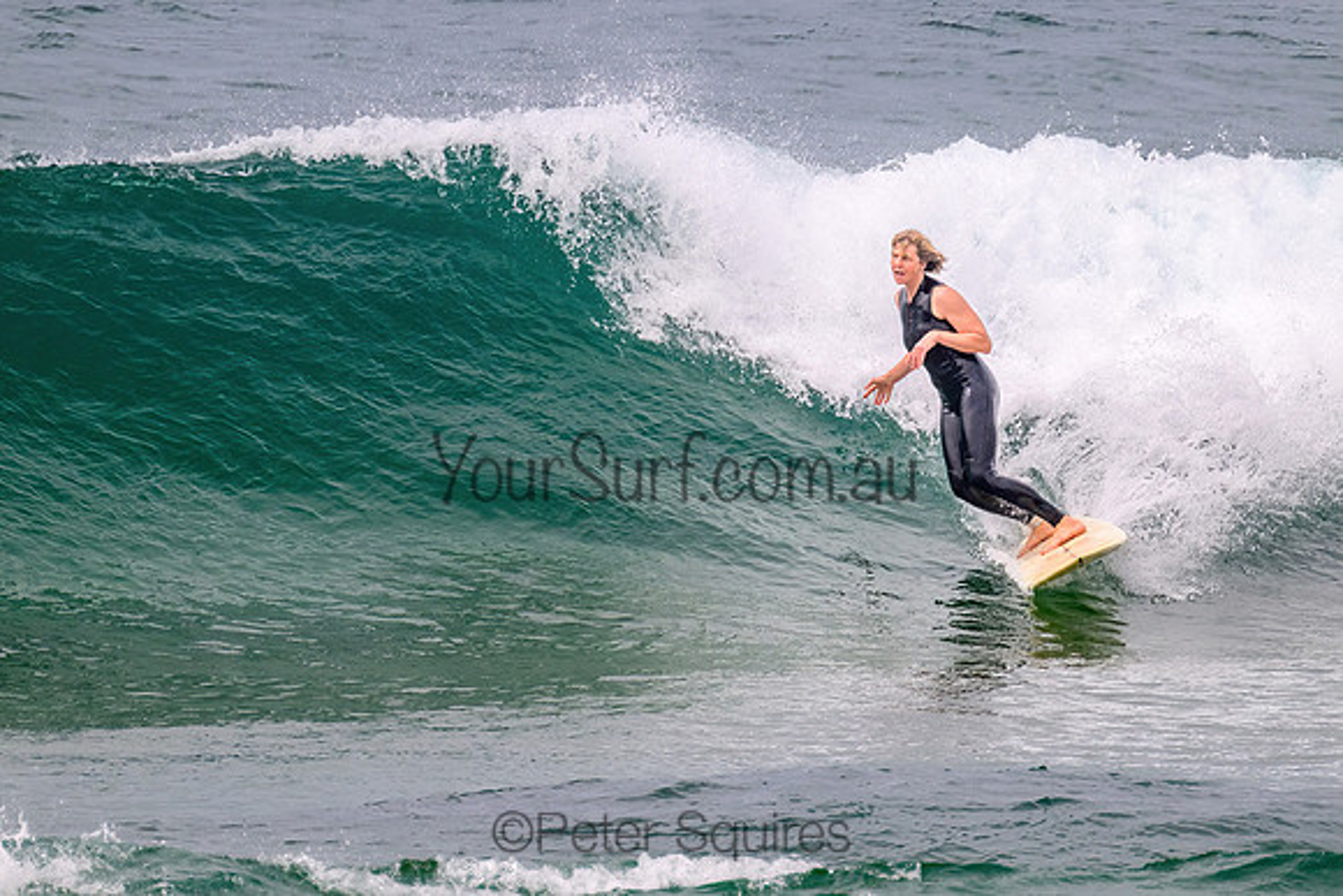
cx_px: 849
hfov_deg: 2.0
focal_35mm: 1011
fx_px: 37726
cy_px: 386
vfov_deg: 1.4
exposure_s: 1/2000
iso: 640
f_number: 11
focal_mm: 800
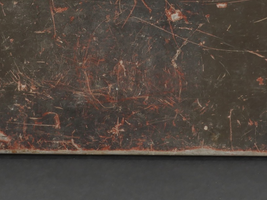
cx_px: 110
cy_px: -26
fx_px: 879
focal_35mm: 114
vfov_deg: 12.7
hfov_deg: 17.3
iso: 200
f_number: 20
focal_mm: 20
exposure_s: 1/100
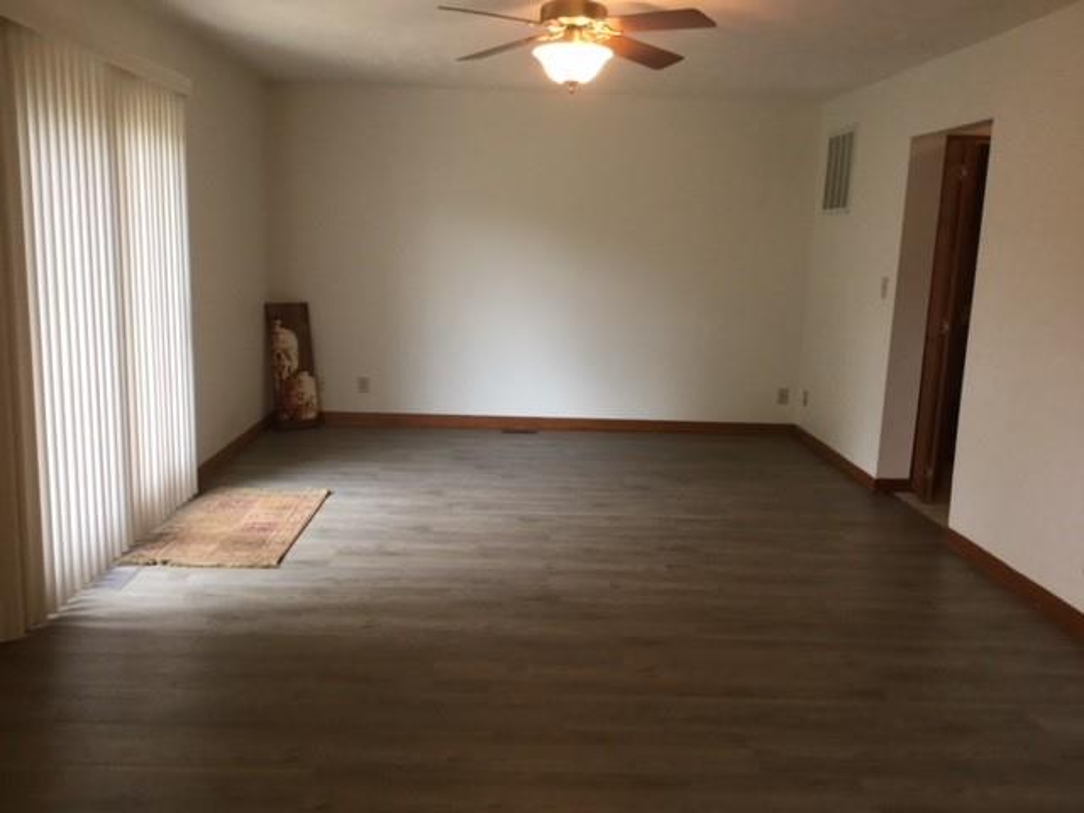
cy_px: 406
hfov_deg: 58.4
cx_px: 542
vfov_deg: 45.4
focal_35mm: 31
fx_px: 971
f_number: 2.4
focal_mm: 3.3
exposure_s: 1/30
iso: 64
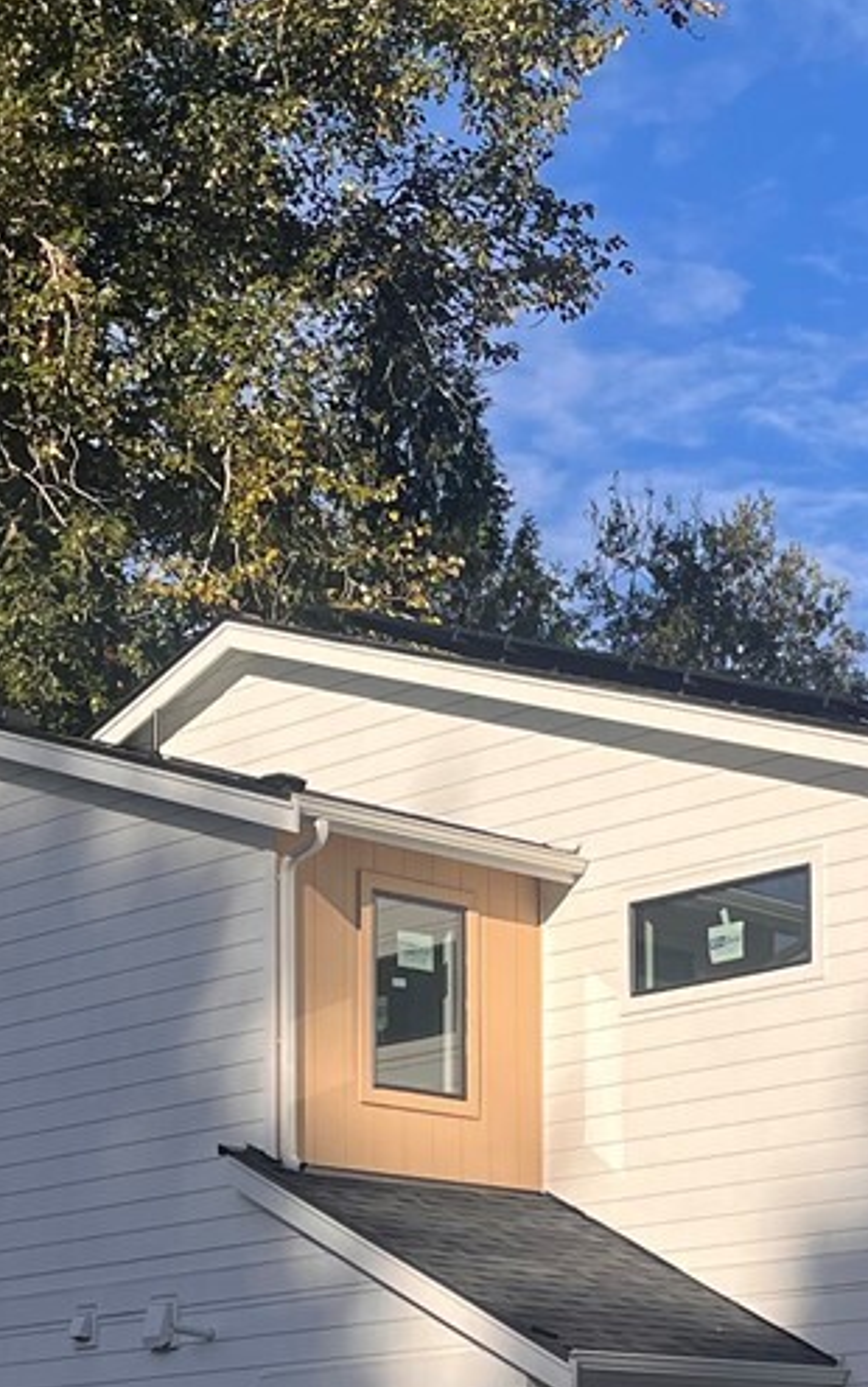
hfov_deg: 14.6
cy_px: 1163
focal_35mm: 89
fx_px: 3364
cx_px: 734
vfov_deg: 22.9
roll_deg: +0.6
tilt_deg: +7.3
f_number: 1.6
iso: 50
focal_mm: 5.1
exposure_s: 1/4016
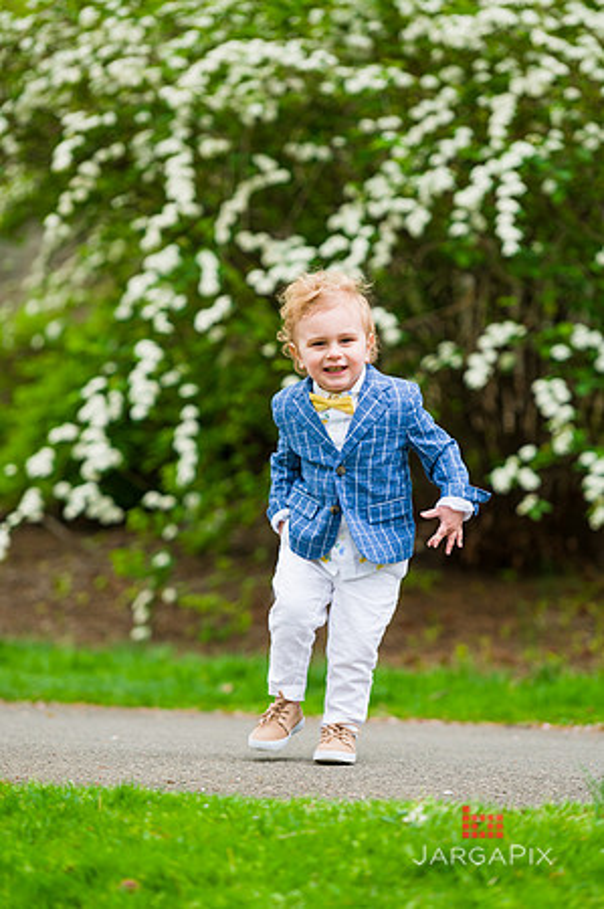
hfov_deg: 8.6
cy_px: 454
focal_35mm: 160
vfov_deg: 12.9
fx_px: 4036
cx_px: 302
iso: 200
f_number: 3.5
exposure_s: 1/320
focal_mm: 160
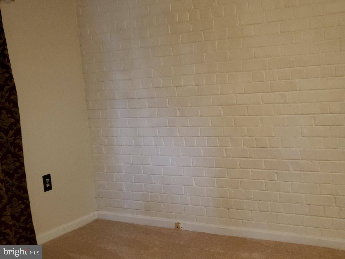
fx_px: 518
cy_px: 130
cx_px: 172
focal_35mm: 52
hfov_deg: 36.8
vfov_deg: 28.0
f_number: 2.4
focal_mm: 6
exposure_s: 1/30
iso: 400
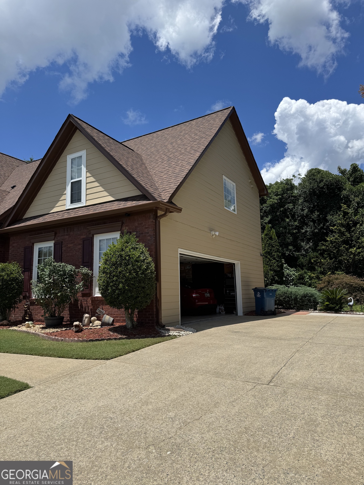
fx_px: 336
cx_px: 182
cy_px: 242
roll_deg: +1.8
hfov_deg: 56.8
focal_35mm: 24
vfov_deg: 71.6
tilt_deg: +7.6
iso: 80
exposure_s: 1/6410
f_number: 1.78
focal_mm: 6.76
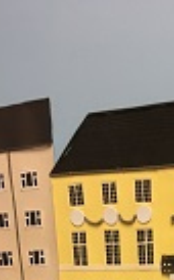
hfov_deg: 14.1
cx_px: 188
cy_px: 407
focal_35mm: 90
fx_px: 686
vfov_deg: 20.2
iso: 80
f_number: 2.2
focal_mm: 4.15
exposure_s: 1/33
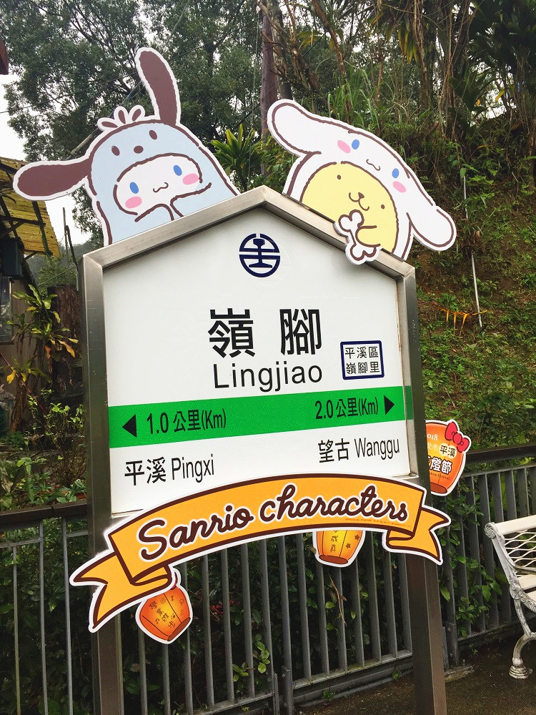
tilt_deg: +4.3
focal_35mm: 29
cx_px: 268
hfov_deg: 48.2
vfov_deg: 61.7
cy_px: 358
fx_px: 599
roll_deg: +4.0
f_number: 2.2
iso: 40
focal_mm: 4.15
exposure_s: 1/120
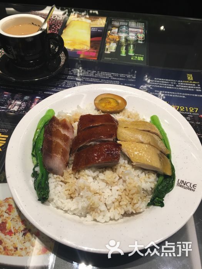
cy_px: 134
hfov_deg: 48.2
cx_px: 101
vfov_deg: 61.7
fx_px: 226
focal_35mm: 29
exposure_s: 1/17
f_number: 2.2
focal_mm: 4.15
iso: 40
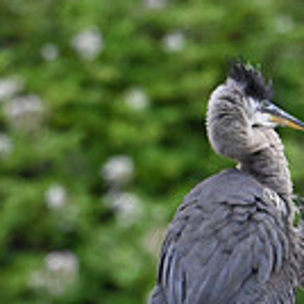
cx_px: 554
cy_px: 339
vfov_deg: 0.4
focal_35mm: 4425
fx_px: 43966
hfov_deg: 0.4
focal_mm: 1200
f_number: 13
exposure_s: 1/640
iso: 6400
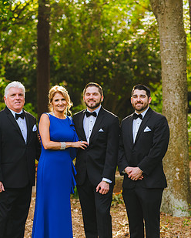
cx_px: 79
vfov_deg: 16.5
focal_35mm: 116
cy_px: 150
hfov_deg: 13.3
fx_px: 818
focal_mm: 85
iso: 400
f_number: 2.8
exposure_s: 1/640
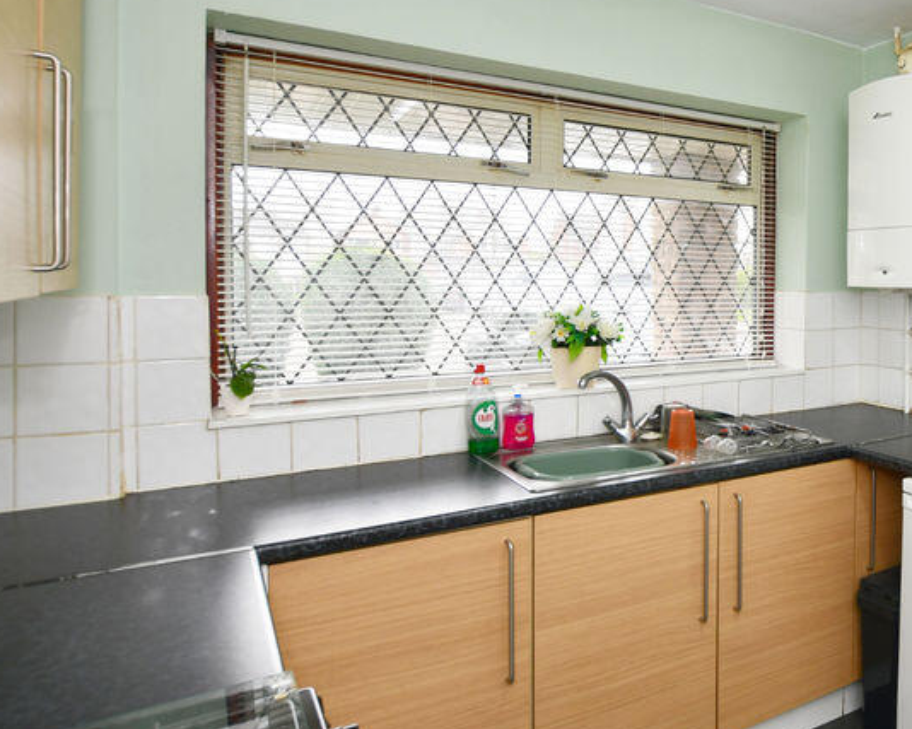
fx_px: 729
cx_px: 837
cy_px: 298
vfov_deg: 52.9
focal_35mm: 27
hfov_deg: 54.8
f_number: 5
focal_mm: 10
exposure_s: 1/100
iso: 200
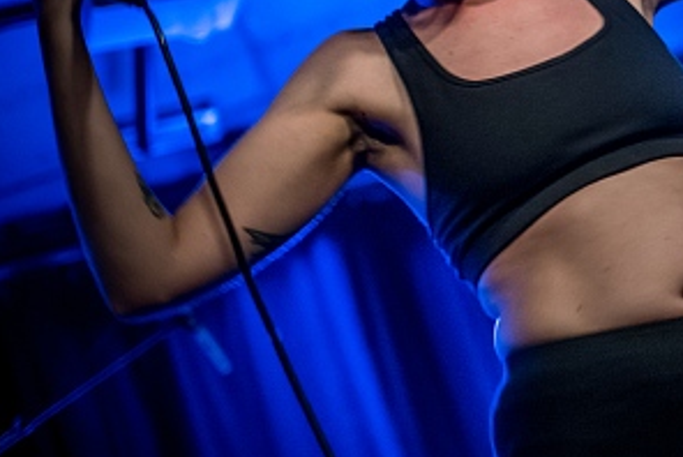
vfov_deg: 16.0
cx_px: 768
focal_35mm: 85
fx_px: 1614
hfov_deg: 22.4
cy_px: 68
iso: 4000
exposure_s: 1/80
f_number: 1.4
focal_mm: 35
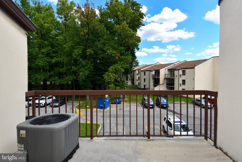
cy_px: 81
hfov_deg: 90.0
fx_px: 121
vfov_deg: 67.4
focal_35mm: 18
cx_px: 121
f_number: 7.1
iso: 100
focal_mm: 12
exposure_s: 1/200
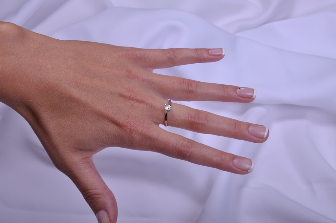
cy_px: 112
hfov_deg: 26.0
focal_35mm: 78
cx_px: 168
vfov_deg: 17.4
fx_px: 727
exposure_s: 1/160
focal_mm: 52
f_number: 11
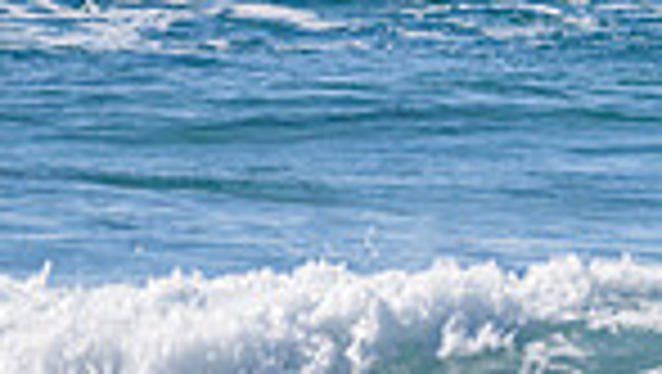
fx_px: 44592
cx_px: 733
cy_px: -218
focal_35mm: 2538
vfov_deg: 0.5
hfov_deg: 0.9
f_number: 5.6
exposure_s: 1/2000
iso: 110
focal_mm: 500
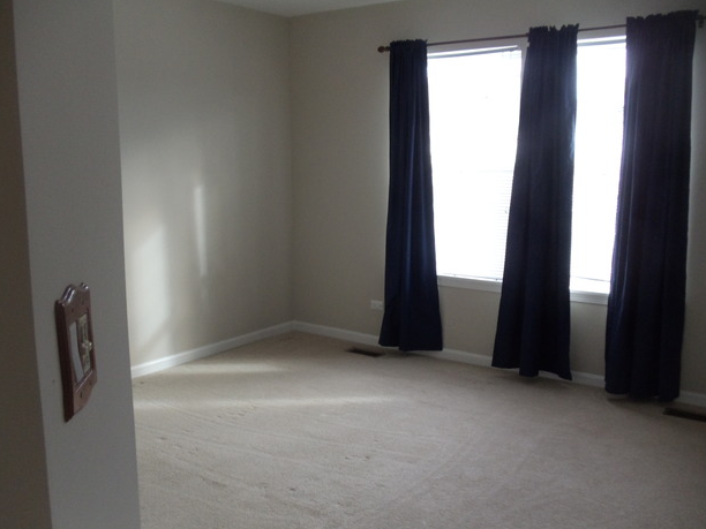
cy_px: 269
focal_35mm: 46
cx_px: 347
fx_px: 938
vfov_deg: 31.5
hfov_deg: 41.2
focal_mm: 6
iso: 400
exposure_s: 1/80
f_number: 3.5
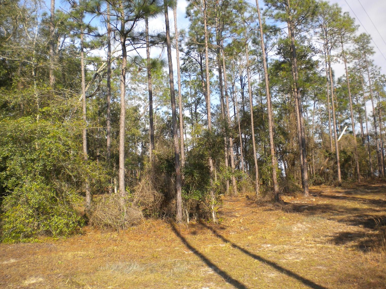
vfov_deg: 38.7
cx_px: 190
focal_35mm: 37
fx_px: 413
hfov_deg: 50.1
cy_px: 141
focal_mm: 6.3
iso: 80
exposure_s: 1/320
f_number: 4.6
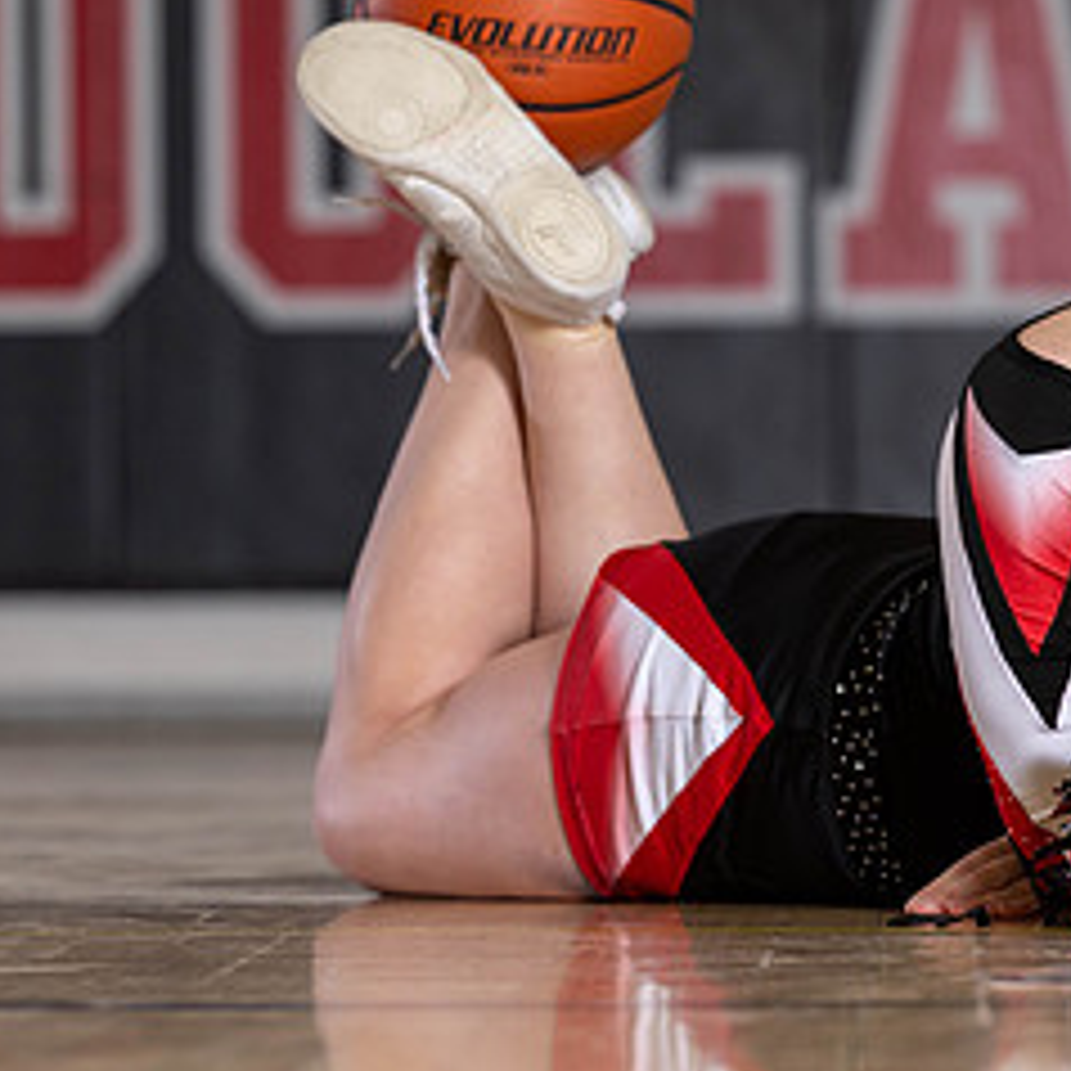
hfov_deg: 5.8
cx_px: 957
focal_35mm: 302
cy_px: 266
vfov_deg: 5.8
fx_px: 10571
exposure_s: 1/200
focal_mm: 115
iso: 160
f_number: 3.5
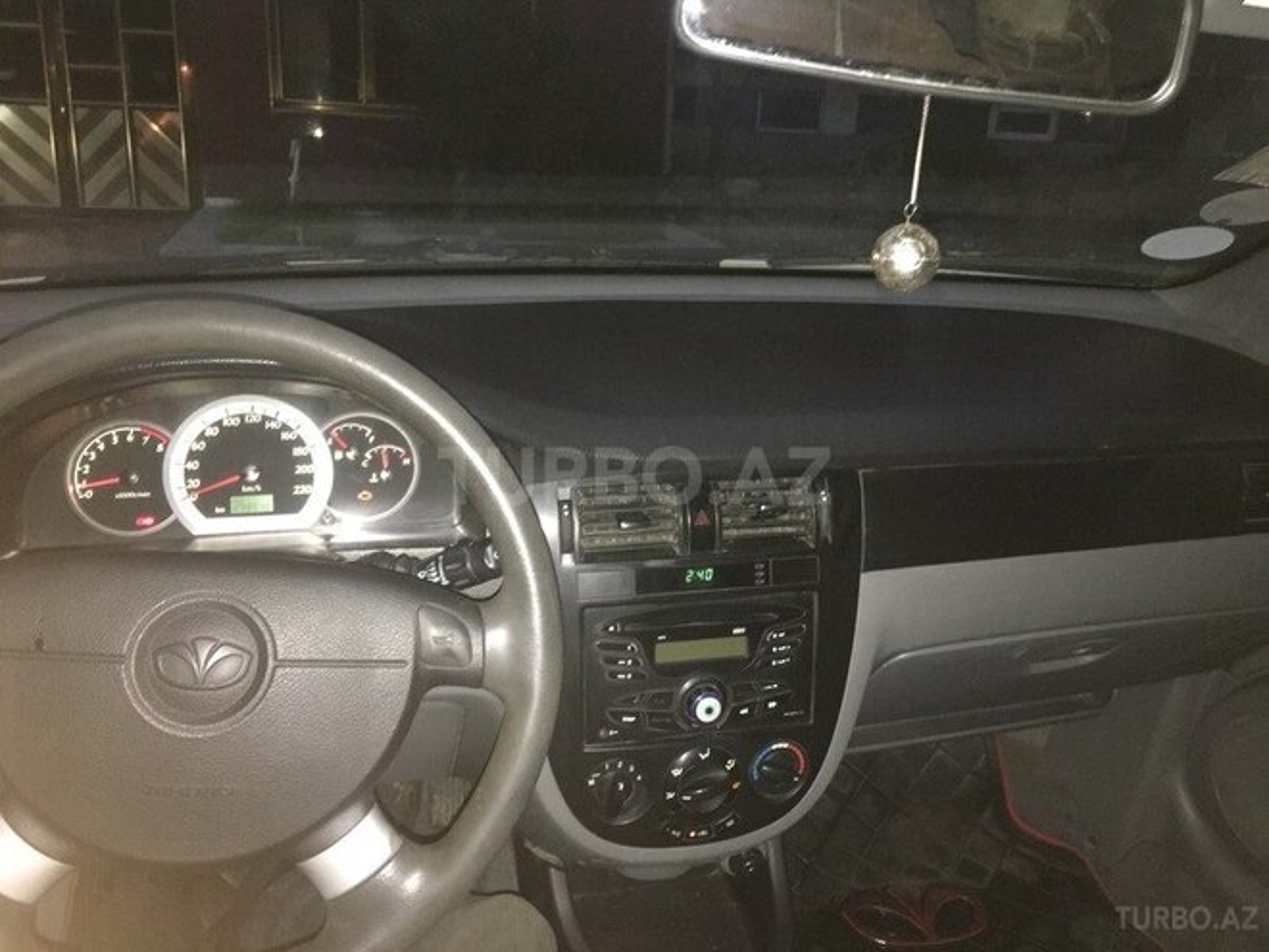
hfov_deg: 61.7
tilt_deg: -18.6
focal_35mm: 29
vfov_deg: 48.2
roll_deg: -3.8
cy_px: 476
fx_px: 1063
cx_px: 634
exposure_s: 1/17
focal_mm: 4.15
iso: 320
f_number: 2.2
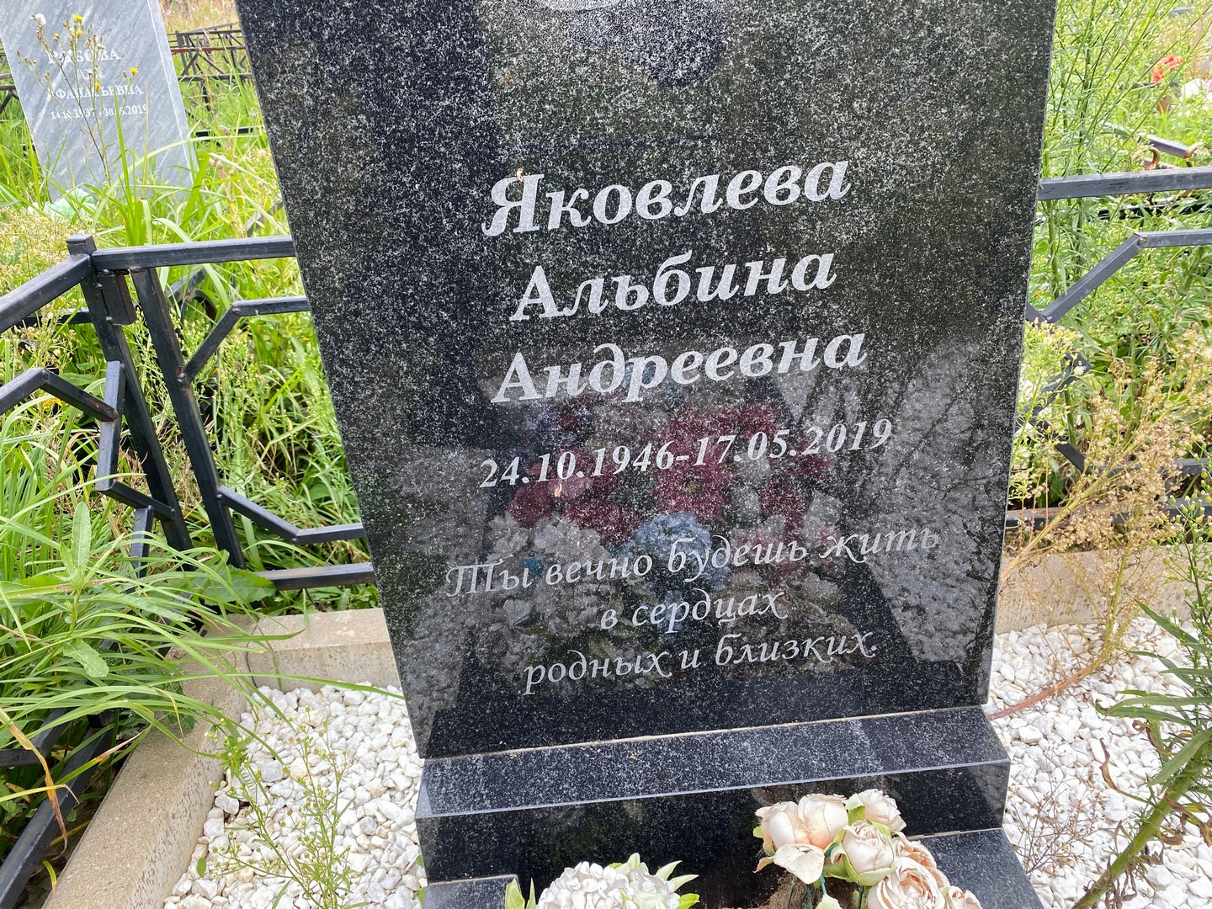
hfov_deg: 67.3
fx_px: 910
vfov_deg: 53.1
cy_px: 454
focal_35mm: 26
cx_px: 606
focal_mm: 4.25
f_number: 1.8
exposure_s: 1/195
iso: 32
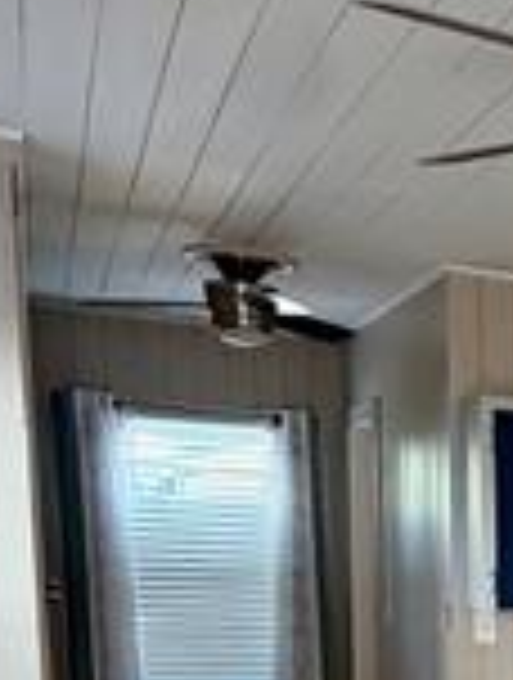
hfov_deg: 17.6
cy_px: 865
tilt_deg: -12.9
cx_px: 868
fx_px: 1397
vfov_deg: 24.2
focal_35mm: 71
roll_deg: -3.3
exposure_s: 1/121
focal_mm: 2.22
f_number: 2.2
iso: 160
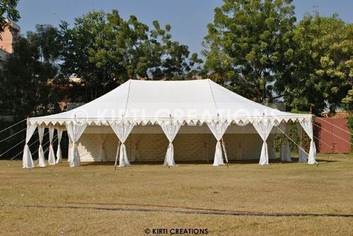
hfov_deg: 38.9
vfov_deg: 26.5
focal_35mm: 51
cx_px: 176
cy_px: 118
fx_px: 500
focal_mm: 34
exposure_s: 1/400
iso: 100
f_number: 10
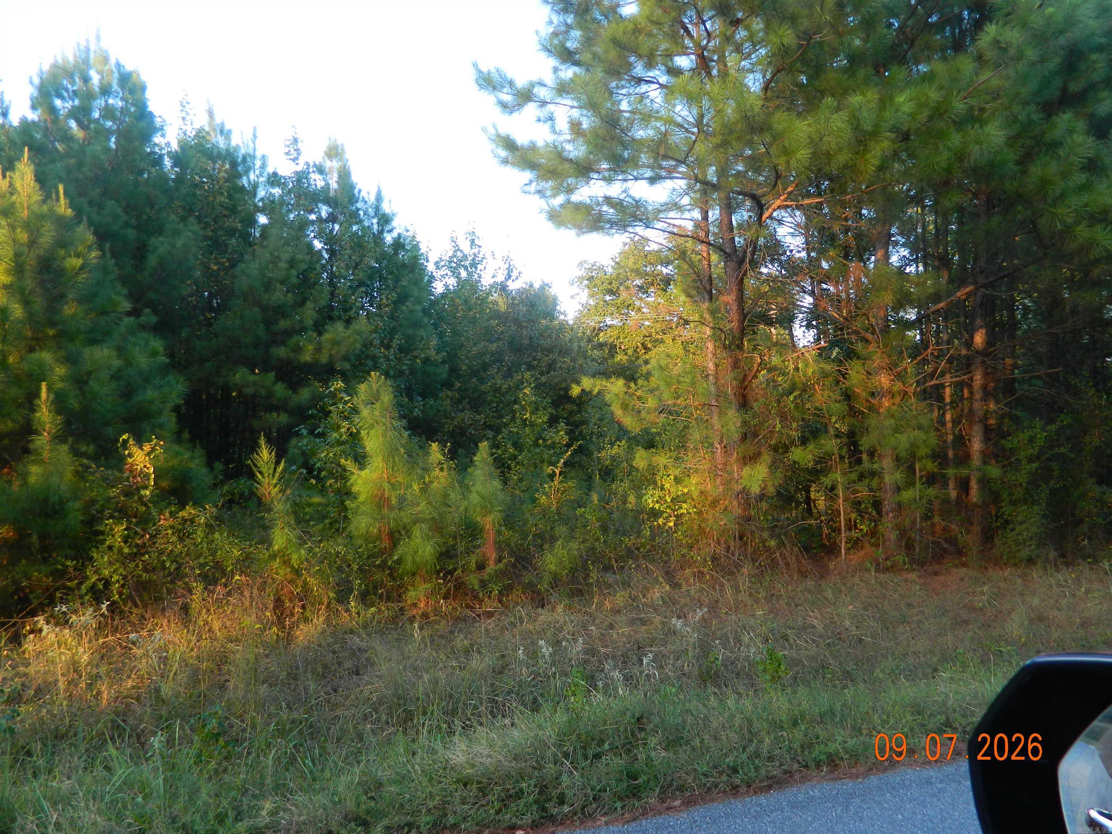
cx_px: 556
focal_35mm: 25
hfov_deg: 69.4
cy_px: 417
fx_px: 803
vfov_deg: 54.9
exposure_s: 1/60
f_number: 3.1
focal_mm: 4.5
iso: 80
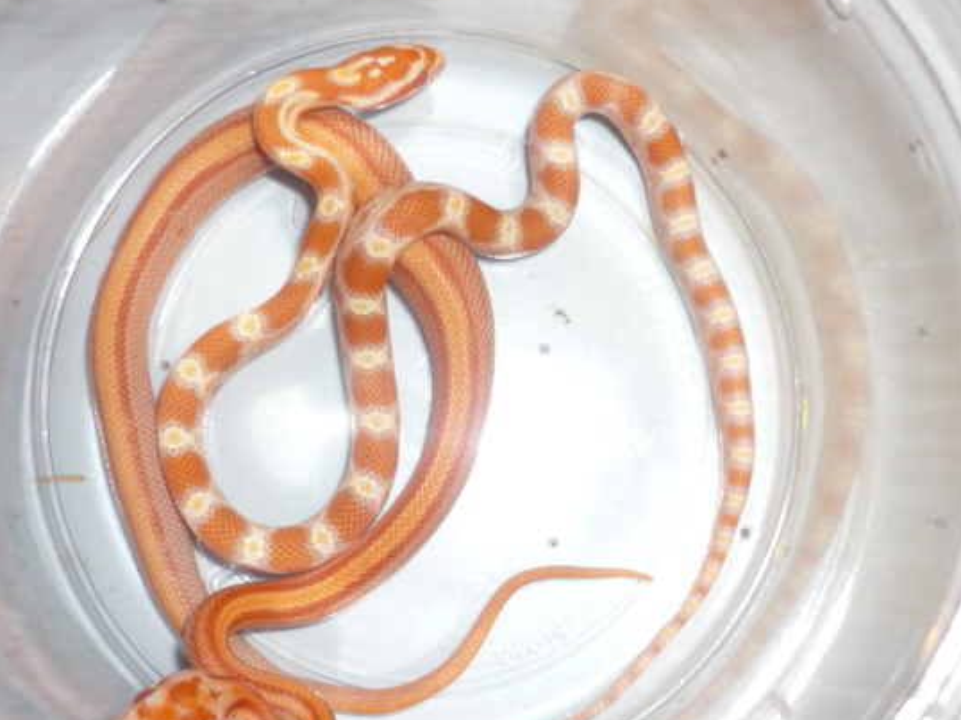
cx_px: 423
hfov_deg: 38.1
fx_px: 1387
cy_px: 400
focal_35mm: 50
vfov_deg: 29.1
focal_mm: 5.5
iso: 100
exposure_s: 1/30
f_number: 2.8
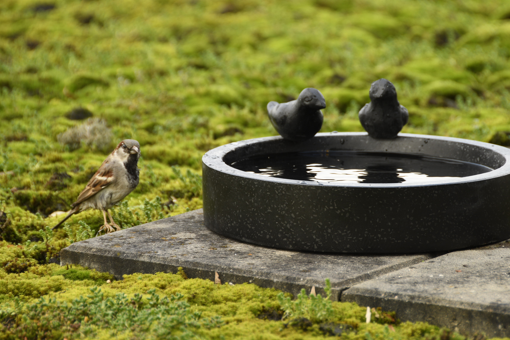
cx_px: 288
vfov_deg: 3.9
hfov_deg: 5.9
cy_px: 155
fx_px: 4987
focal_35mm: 352
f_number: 5.6
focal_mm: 200
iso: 280
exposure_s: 1/200
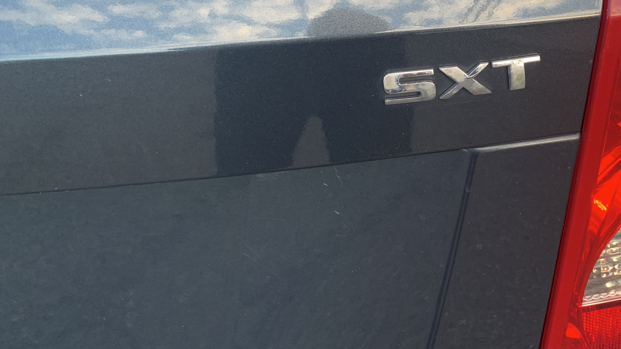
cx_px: 492
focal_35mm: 45
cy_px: 90
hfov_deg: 43.5
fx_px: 741
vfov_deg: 26.2
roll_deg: -1.5
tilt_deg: -30.1
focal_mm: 4.25
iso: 32
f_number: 1.8
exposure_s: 1/122
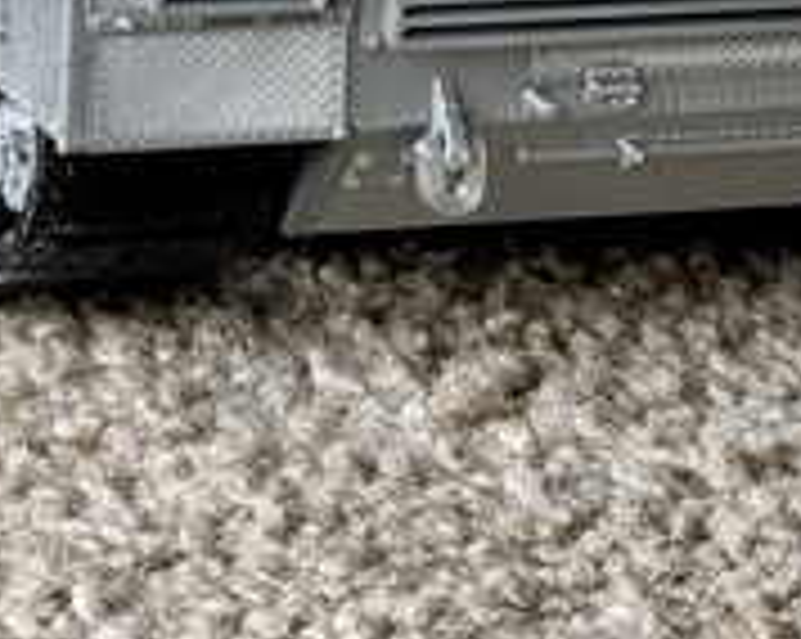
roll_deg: -0.3
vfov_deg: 7.2
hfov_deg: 9.1
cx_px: -72
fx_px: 4997
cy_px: -166
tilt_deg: -13.1
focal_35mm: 211
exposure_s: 1/121
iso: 64
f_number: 1.78
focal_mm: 6.76
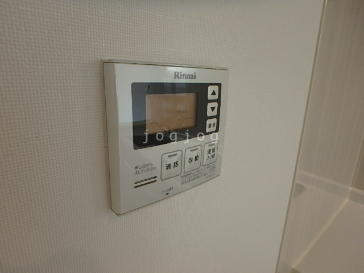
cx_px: 182
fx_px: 221
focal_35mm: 21
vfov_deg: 63.4
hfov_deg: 79.0
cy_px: 136
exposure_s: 1/60
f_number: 3.5
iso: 200
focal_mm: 3.7
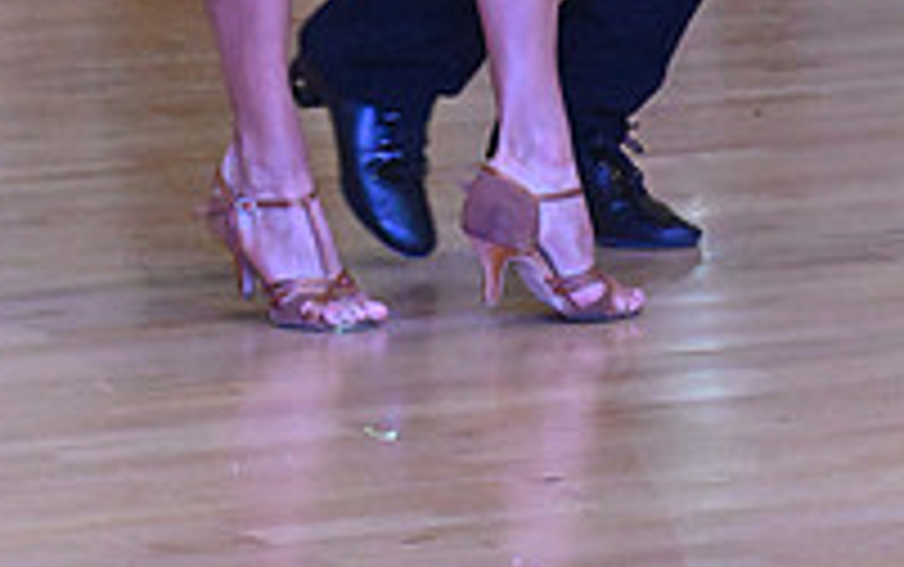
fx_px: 8408
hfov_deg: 6.2
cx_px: 551
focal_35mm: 341
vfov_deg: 3.8
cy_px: -698
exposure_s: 1/400
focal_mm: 116
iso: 10000
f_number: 10
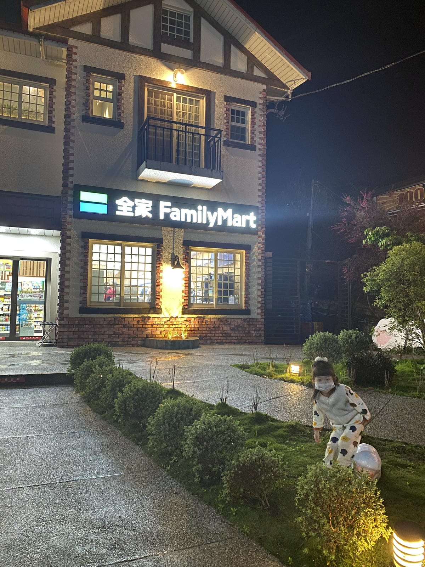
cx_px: 212
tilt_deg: +4.0
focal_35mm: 26
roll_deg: -0.7
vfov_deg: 67.3
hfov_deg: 53.1
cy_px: 284
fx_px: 426
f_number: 1.8
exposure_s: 1/40
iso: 400
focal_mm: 4.25
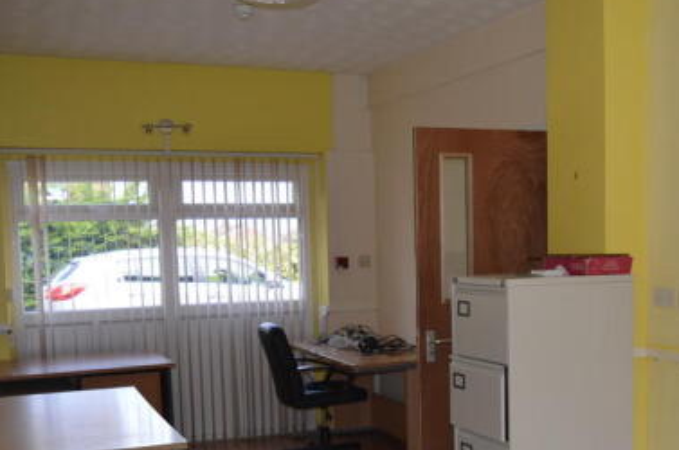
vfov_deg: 27.9
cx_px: 445
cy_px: 367
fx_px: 885
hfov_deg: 41.5
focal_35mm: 47
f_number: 4
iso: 160
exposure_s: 1/125
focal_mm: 18
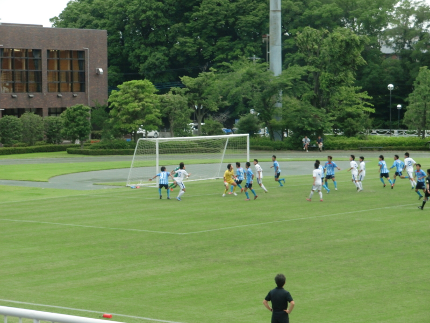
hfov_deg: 18.7
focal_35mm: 105
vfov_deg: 14.1
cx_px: 215
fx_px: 1304
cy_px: 162
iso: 160
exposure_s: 1/100
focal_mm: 18.8
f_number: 5
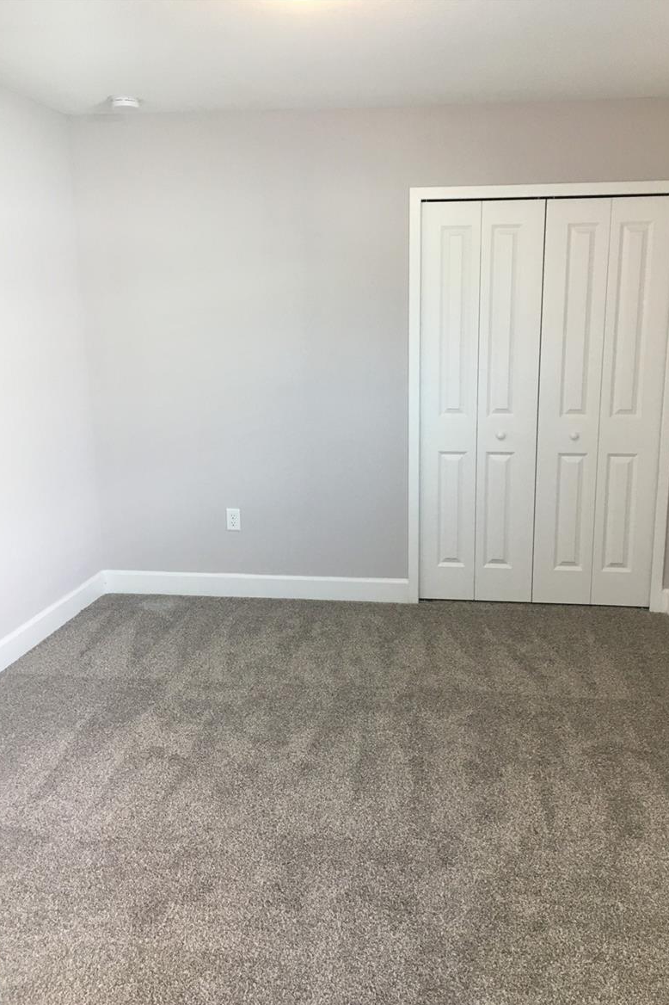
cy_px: 514
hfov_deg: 42.2
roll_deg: -0.9
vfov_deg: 60.3
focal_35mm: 31
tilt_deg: -13.0
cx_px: 377
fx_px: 865
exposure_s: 1/30
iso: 80
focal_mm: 4.15
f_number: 2.2
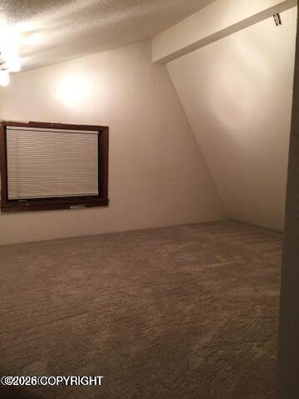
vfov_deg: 61.7
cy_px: 200
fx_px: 334
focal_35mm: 29
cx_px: 150
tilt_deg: -6.5
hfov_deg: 48.2
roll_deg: -0.6
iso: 80
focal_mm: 4.15
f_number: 2.2
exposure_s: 1/30
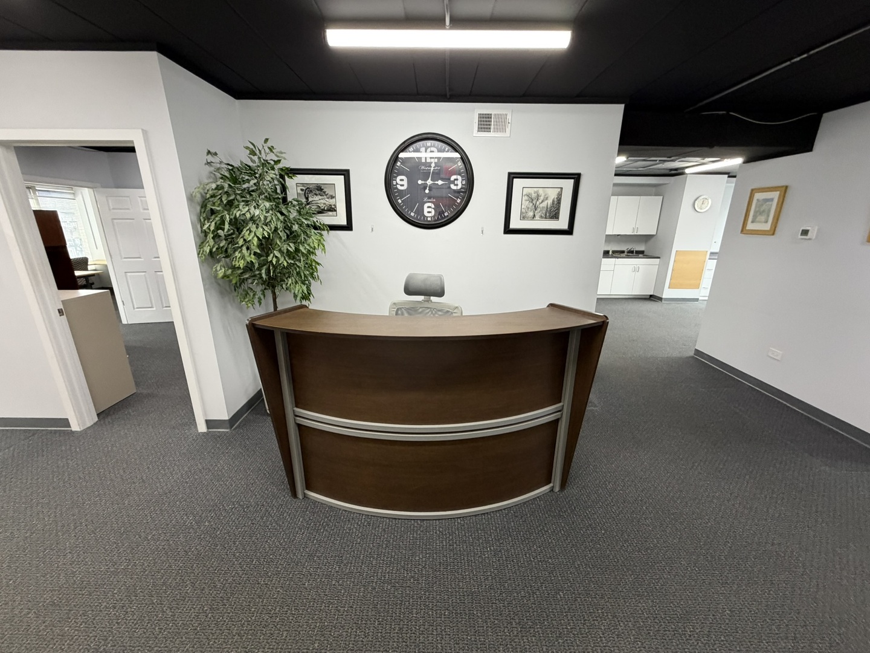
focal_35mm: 14
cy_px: 326
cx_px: 435
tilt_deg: -16.9
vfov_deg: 85.7
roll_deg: +0.3
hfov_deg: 102.1
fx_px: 352
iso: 320
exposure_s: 1/60
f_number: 2.2
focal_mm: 2.22
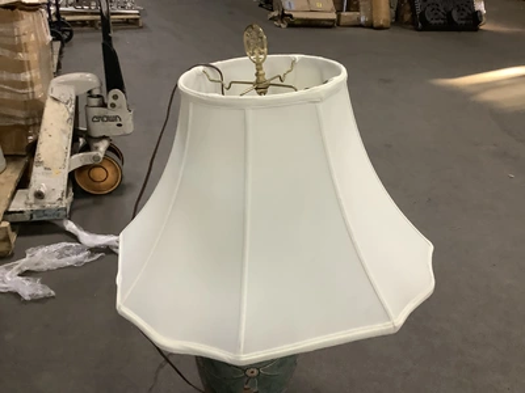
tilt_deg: -28.7
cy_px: 196
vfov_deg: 45.4
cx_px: 262
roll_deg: -0.5
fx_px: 470
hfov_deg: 58.4
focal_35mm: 31
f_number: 2.4
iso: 320
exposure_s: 1/60
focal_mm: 3.3
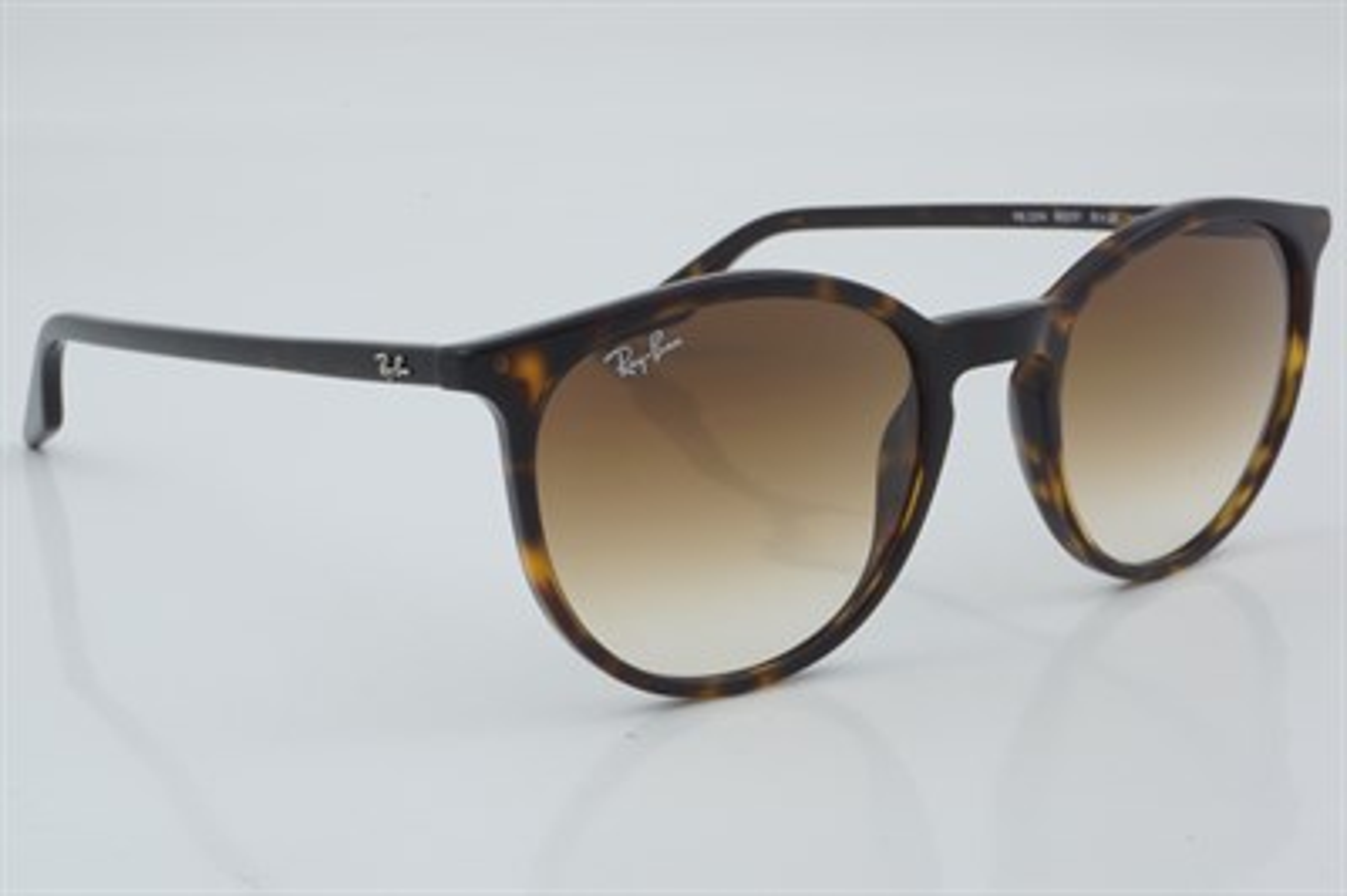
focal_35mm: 75
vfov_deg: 18.2
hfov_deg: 27.0
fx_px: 2804
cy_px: 448
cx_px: 674
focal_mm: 50
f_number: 29
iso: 100
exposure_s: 1/4
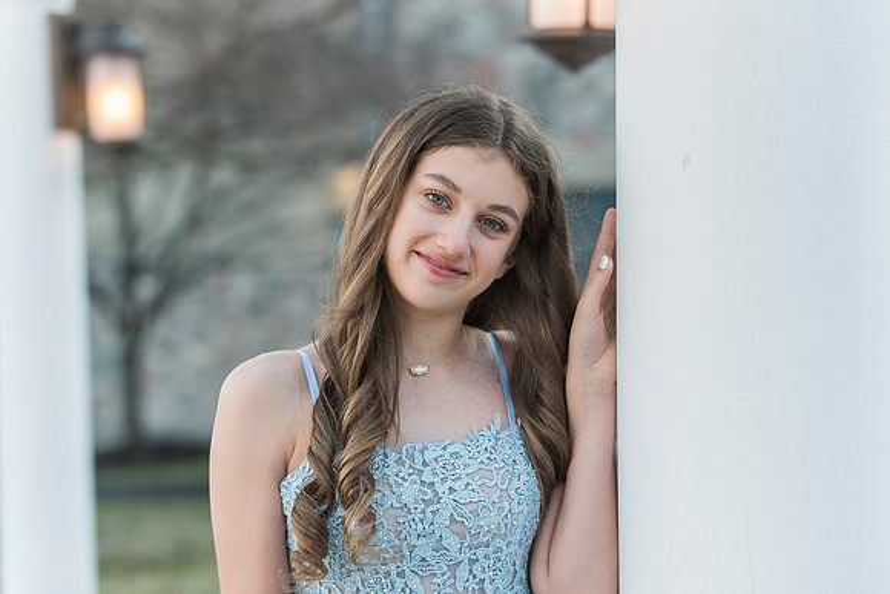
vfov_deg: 13.5
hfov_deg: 20.1
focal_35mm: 102
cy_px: 287
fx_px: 2513
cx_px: 469
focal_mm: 95
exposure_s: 1/1000
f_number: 3.5
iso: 800
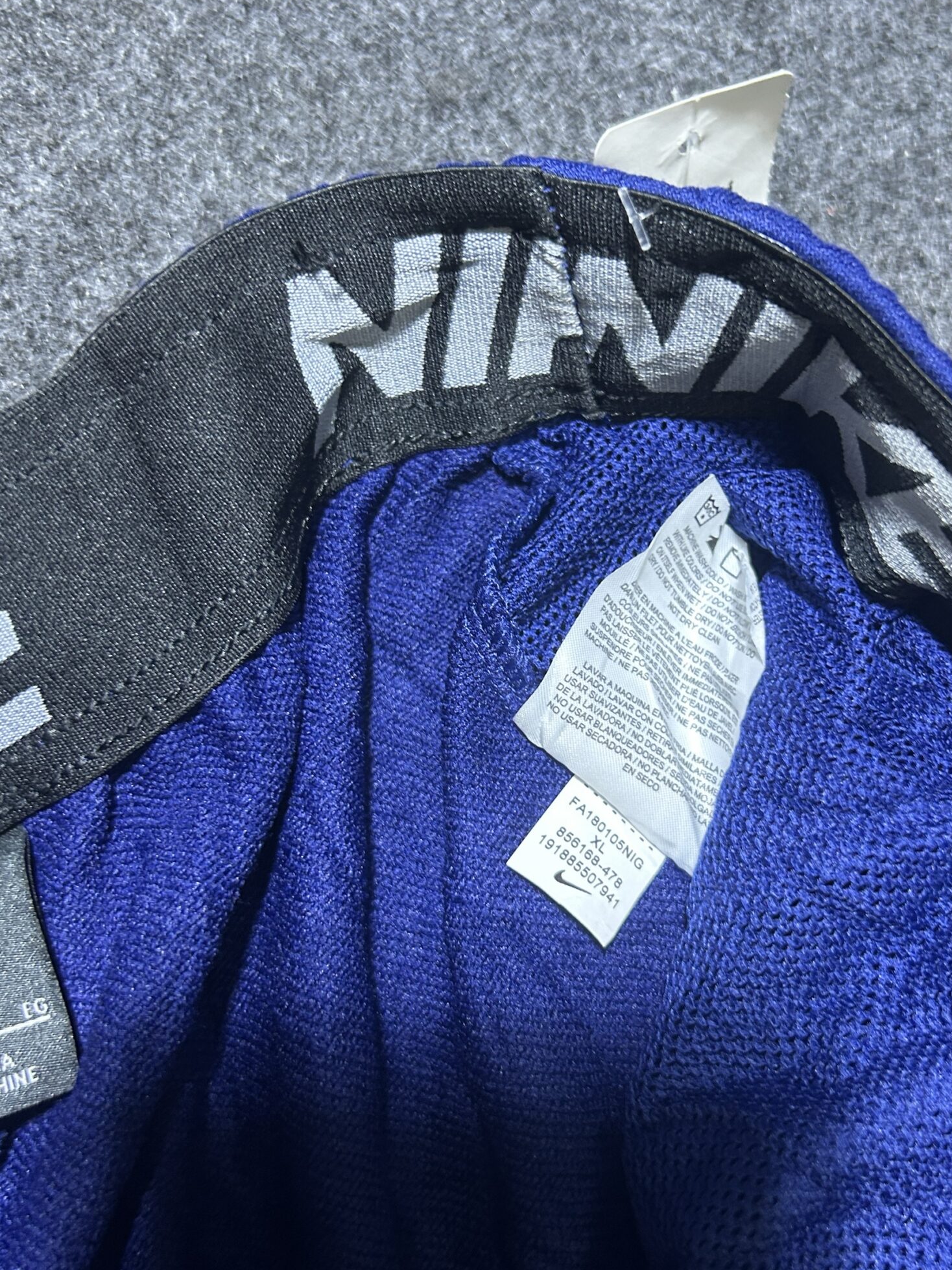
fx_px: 1247
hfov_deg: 41.7
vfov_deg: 54.0
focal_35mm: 34
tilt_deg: -52.8
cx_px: 550
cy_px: 648
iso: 160
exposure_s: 1/50
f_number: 1.5
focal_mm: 5.7
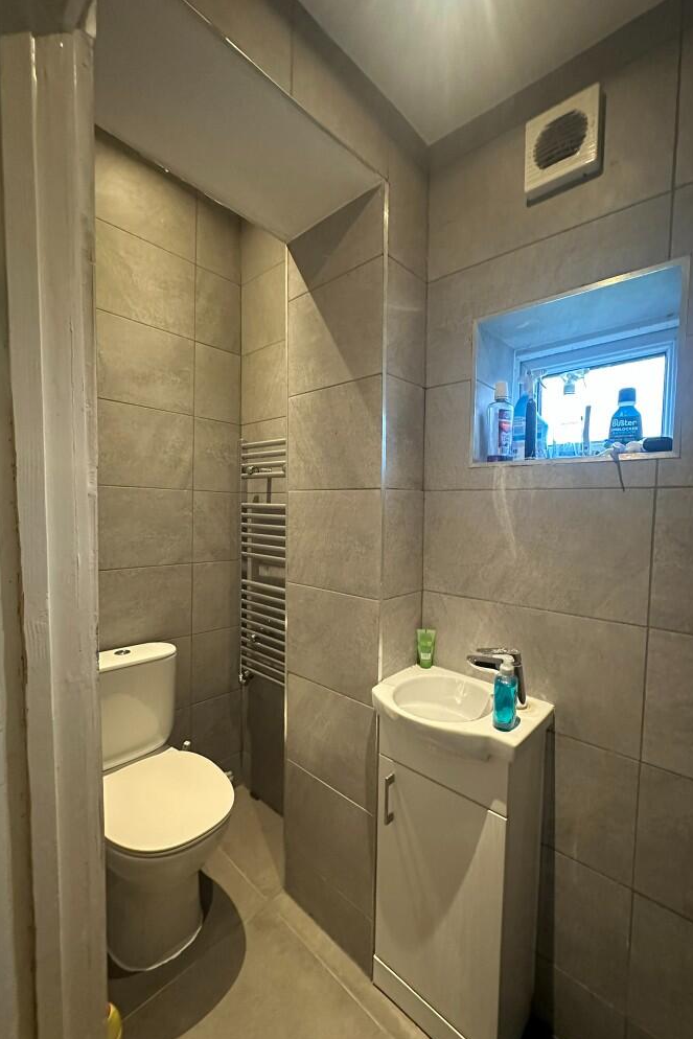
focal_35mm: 15
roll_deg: -1.3
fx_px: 433
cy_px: 533
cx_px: 380
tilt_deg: -3.4
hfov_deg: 77.1
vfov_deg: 100.4
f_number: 2.2
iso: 800
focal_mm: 2.22
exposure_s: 1/50
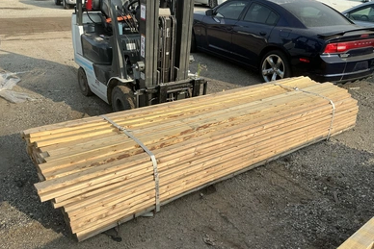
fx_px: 312
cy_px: 139
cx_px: 192
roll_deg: -1.5
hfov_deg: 61.9
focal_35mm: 30
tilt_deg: -25.7
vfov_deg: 43.6
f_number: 1.8
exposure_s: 1/1534
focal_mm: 3
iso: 25
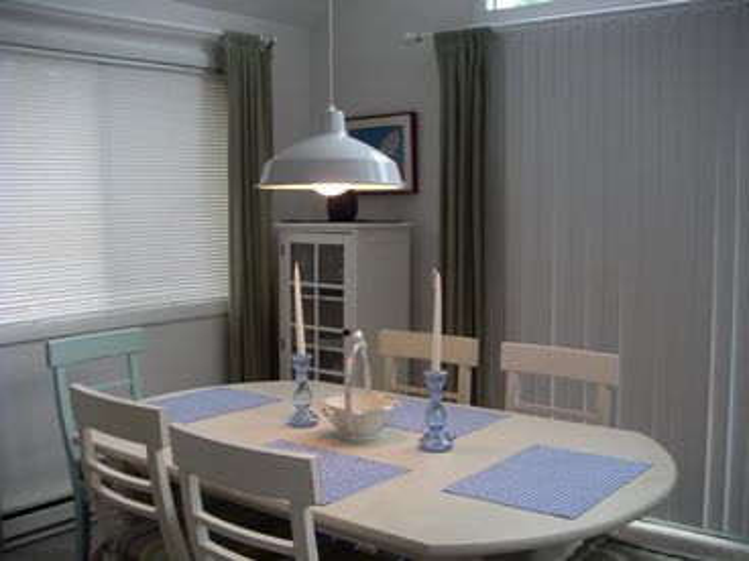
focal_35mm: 38
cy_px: 280
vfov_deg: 37.7
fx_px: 822
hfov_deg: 49.0
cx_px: 374
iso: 50
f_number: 2.8
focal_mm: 6
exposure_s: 1/50
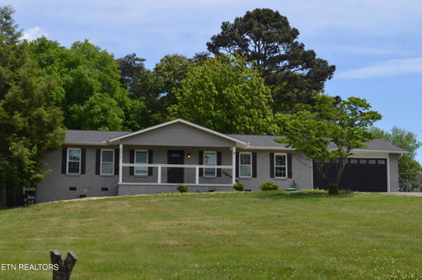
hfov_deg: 32.0
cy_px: 140
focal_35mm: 63
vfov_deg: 21.5
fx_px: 737
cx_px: 211
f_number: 8
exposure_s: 1/250
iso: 110
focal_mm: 42
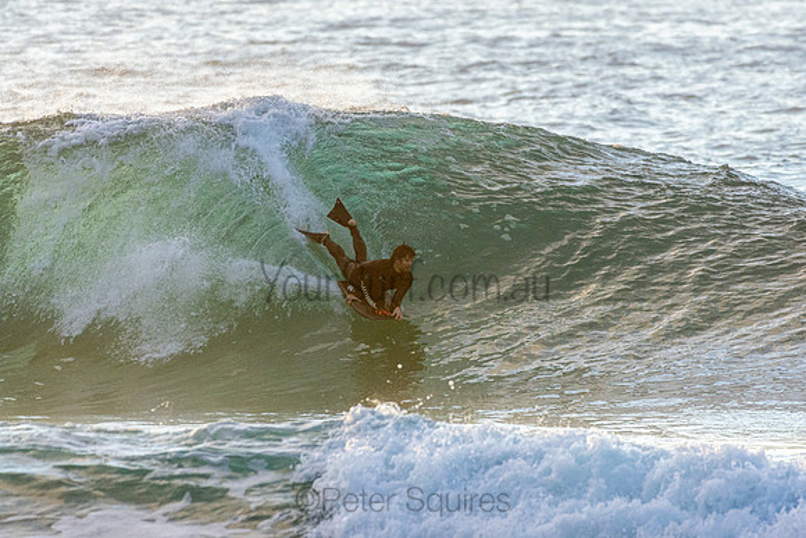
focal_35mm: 720
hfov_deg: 2.9
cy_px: 269
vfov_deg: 1.9
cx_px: 403
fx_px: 16123
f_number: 5.6
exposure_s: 1/1250
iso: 720
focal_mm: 480
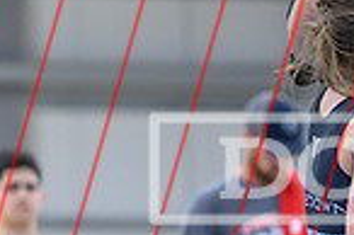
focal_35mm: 592
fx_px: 5815
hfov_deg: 3.5
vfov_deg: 2.3
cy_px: 287
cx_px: 452
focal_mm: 92
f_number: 2.8
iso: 2500
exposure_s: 1/800
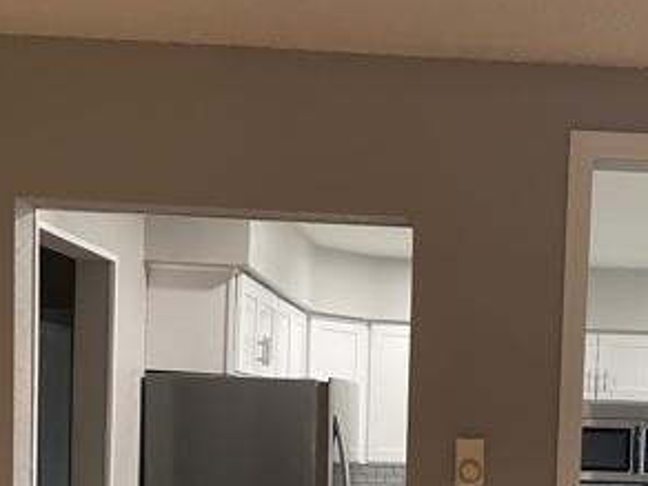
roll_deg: -2.6
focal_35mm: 57
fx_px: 1067
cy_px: 493
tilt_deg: -3.7
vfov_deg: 24.4
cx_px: 528
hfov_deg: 32.7
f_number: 1.6
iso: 160
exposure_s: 1/60
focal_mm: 5.1
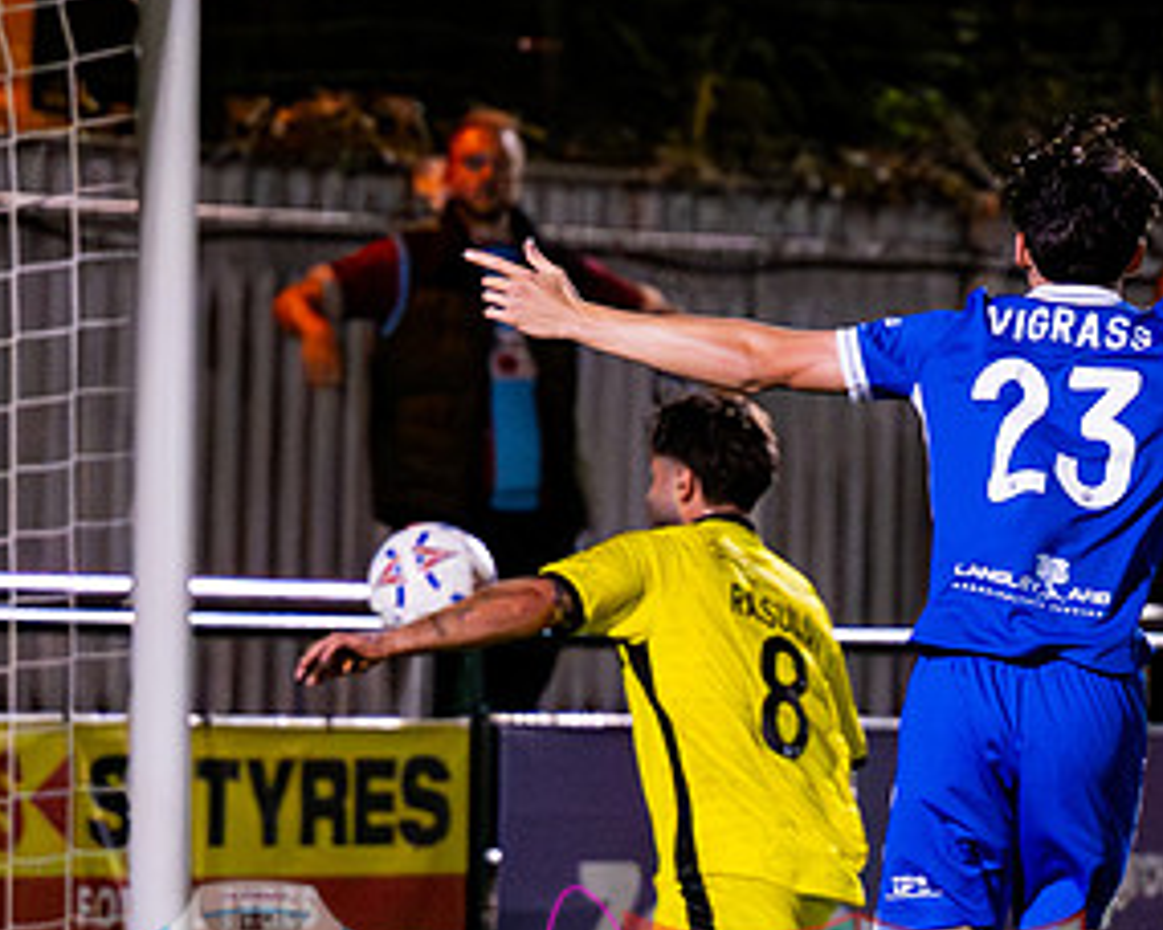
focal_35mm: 650
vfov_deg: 2.4
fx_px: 22373
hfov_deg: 3.0
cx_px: 93
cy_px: 1150
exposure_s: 1/1250
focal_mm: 140
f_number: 2.8
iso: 6400
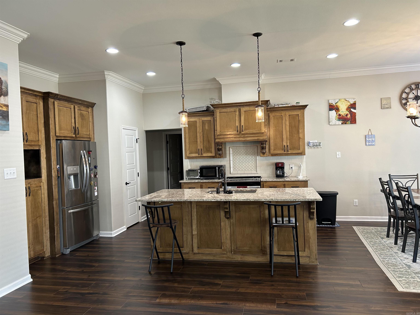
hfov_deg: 67.3
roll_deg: +2.4
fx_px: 315
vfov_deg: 53.1
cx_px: 210
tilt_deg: -0.8
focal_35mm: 26
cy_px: 158
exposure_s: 1/60
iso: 125
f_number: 1.5
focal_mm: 5.7
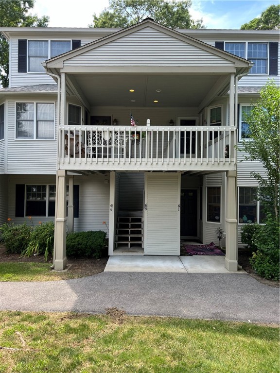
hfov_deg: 53.1
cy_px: 186
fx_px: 280
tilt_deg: +1.6
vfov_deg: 67.3
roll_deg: -0.5
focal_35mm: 26
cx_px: 140
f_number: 1.5
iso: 50
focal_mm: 5.7
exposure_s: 1/427
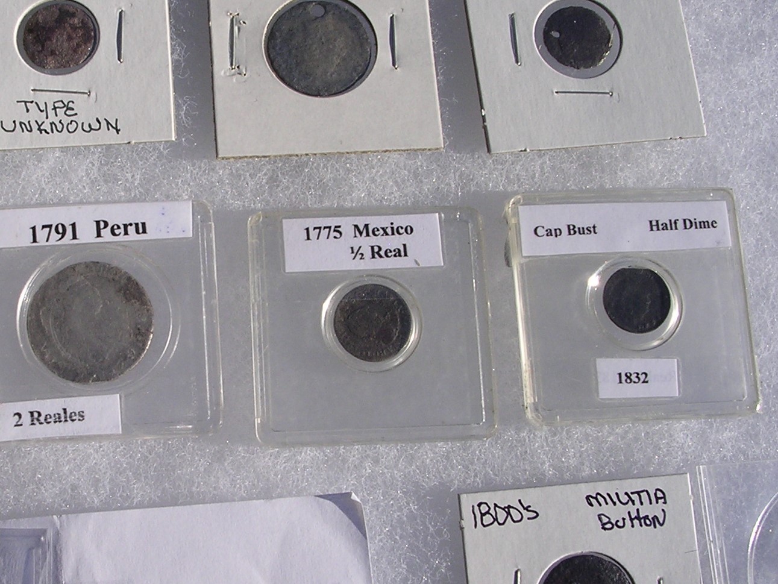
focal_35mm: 38
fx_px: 854
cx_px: 389
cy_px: 292
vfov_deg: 37.7
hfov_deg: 49.0
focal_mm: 5.8
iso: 100
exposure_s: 1/330
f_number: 5.6
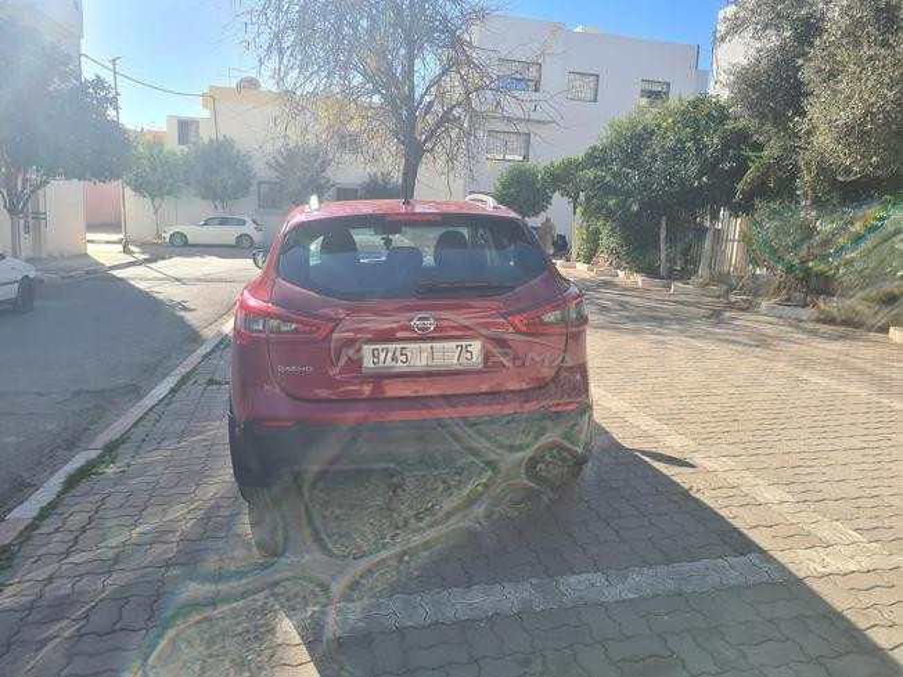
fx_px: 678
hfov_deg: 67.3
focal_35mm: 26
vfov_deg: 53.1
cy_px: 338
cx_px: 452
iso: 50
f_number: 1.8
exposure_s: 1/1380
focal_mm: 5.4
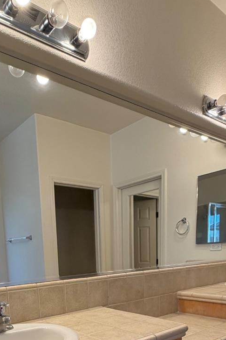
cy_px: 306
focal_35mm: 30
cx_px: 70
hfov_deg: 42.8
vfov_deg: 54.1
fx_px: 283
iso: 160
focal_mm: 2.22
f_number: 2.2
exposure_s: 1/120
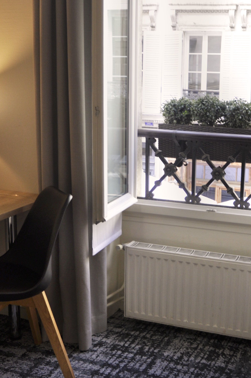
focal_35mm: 59
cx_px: 150
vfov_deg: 34.0
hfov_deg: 22.9
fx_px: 618
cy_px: 206
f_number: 4.5
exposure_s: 1/80
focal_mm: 21
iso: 200
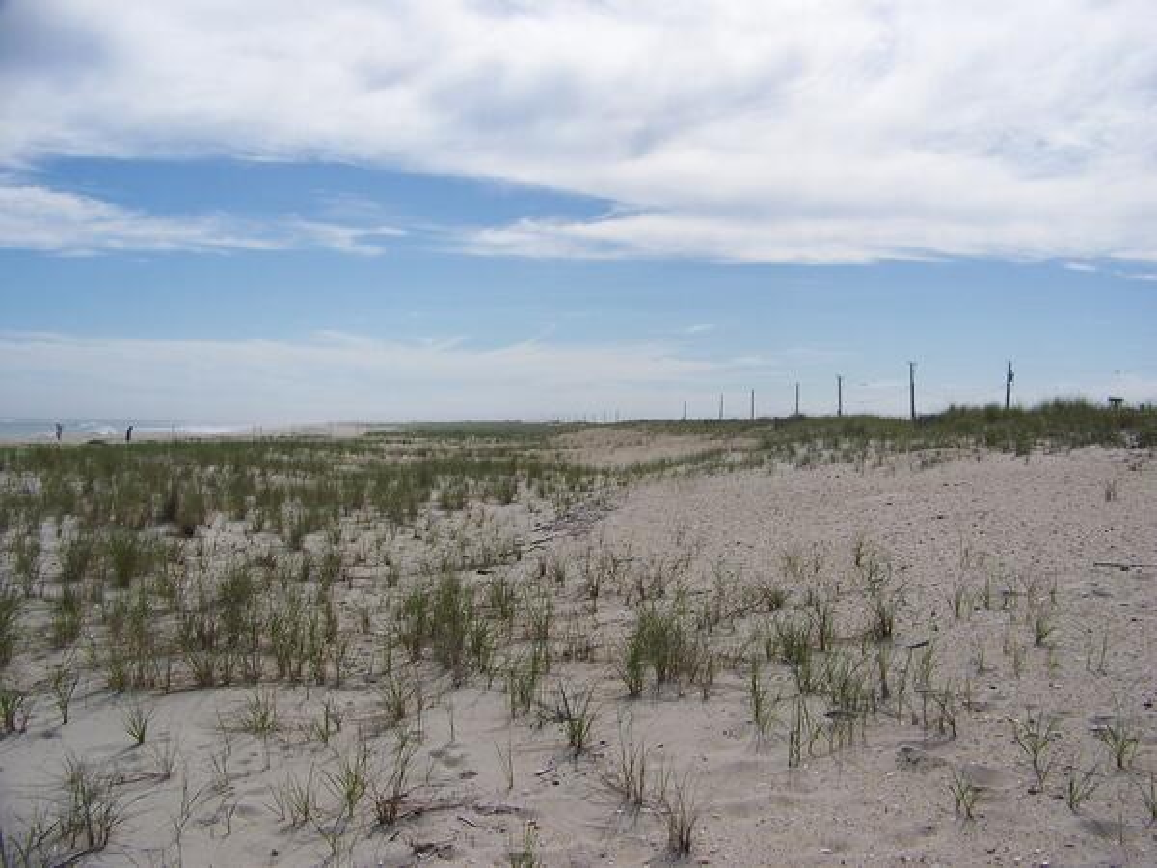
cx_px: 578
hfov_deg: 51.4
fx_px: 1203
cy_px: 434
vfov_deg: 39.7
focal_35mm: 36
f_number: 4
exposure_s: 1/1250
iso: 64
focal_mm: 5.85
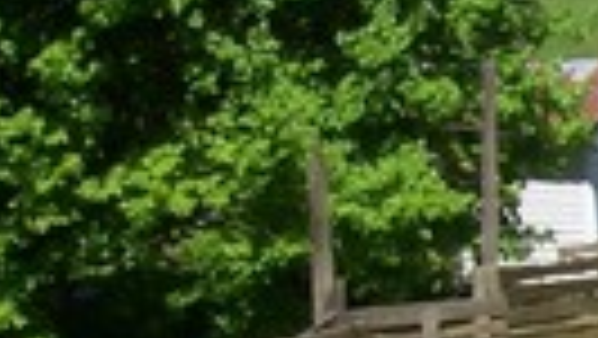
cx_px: 1174
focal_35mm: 536
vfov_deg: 2.3
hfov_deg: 4.0
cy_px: 554
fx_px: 8504
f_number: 9.5
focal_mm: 16.8
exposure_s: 1/180
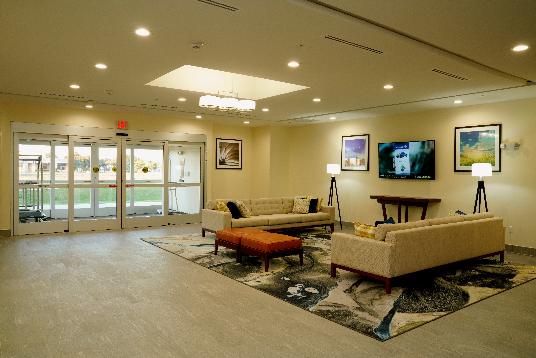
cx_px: 268
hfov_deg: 69.4
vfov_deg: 49.6
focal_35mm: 26
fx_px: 387
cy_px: 179
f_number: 20
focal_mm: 26
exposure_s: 1/2.5
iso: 500
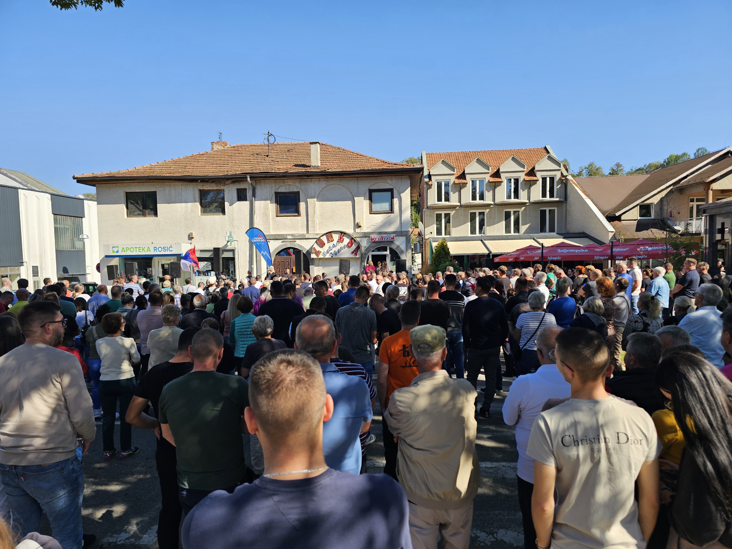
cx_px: 366
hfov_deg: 73.9
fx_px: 486
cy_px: 274
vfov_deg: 58.9
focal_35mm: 23
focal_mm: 6.3
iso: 10
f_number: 1.7
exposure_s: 1/391
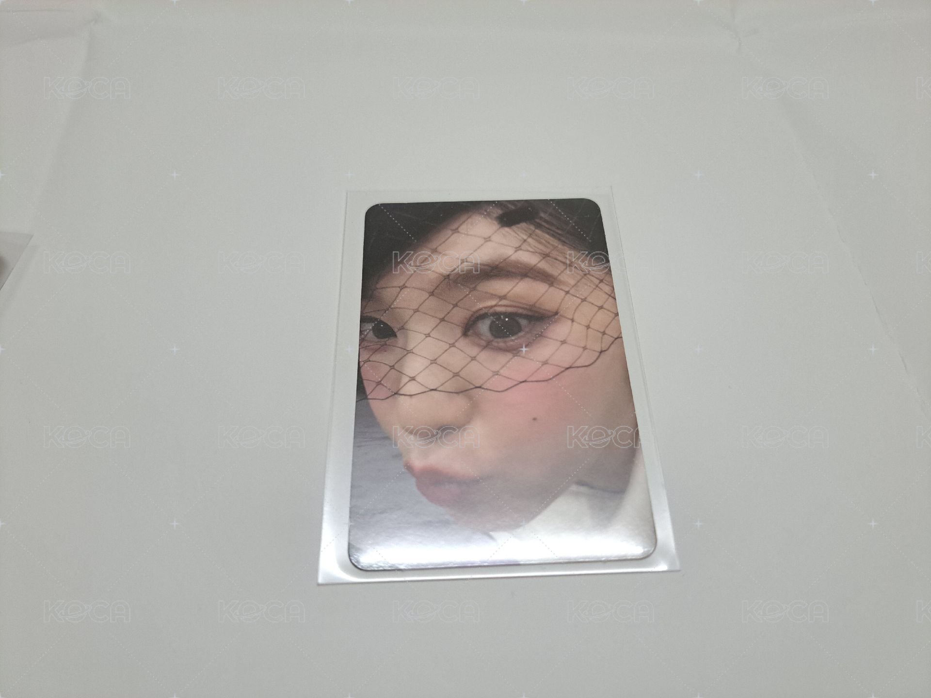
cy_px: 349
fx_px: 645
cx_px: 466
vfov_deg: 56.8
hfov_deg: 71.6
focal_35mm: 24
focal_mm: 5.23
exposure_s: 1/40
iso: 250
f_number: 1.8
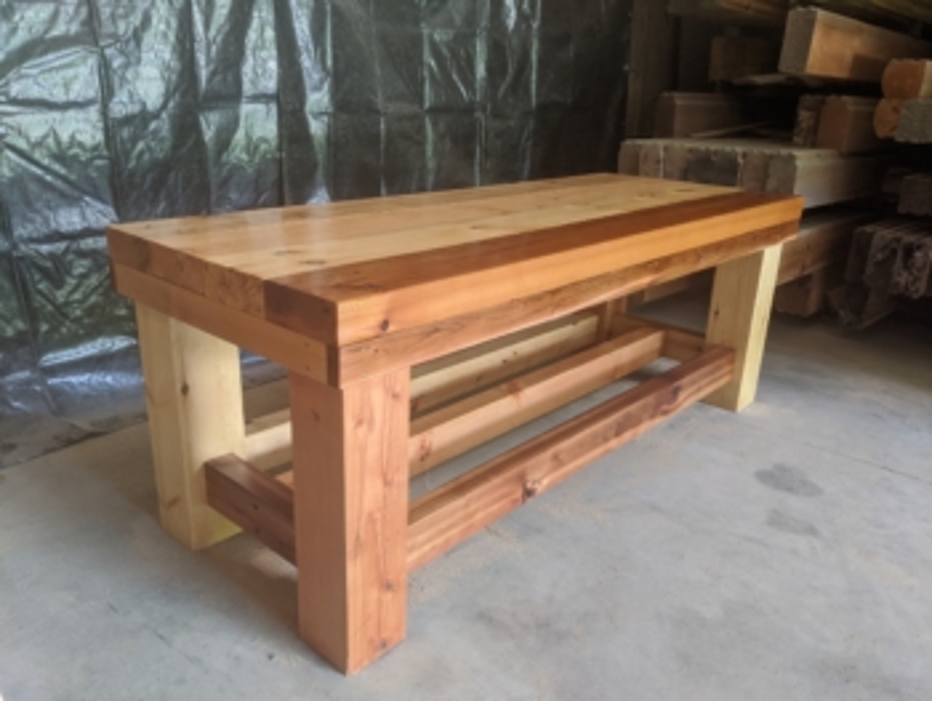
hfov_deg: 65.3
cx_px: 466
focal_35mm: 27
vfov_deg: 51.4
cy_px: 350
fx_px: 727
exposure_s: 1/60
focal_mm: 4.44
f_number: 1.8
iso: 200
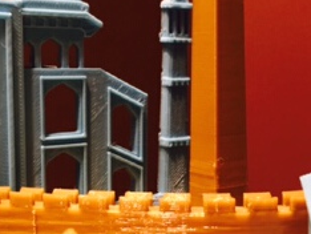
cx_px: 156
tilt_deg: -6.6
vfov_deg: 22.3
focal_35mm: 66
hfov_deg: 29.4
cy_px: 144
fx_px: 594
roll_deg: +0.6
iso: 80
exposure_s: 1/30
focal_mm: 4.15
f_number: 2.2
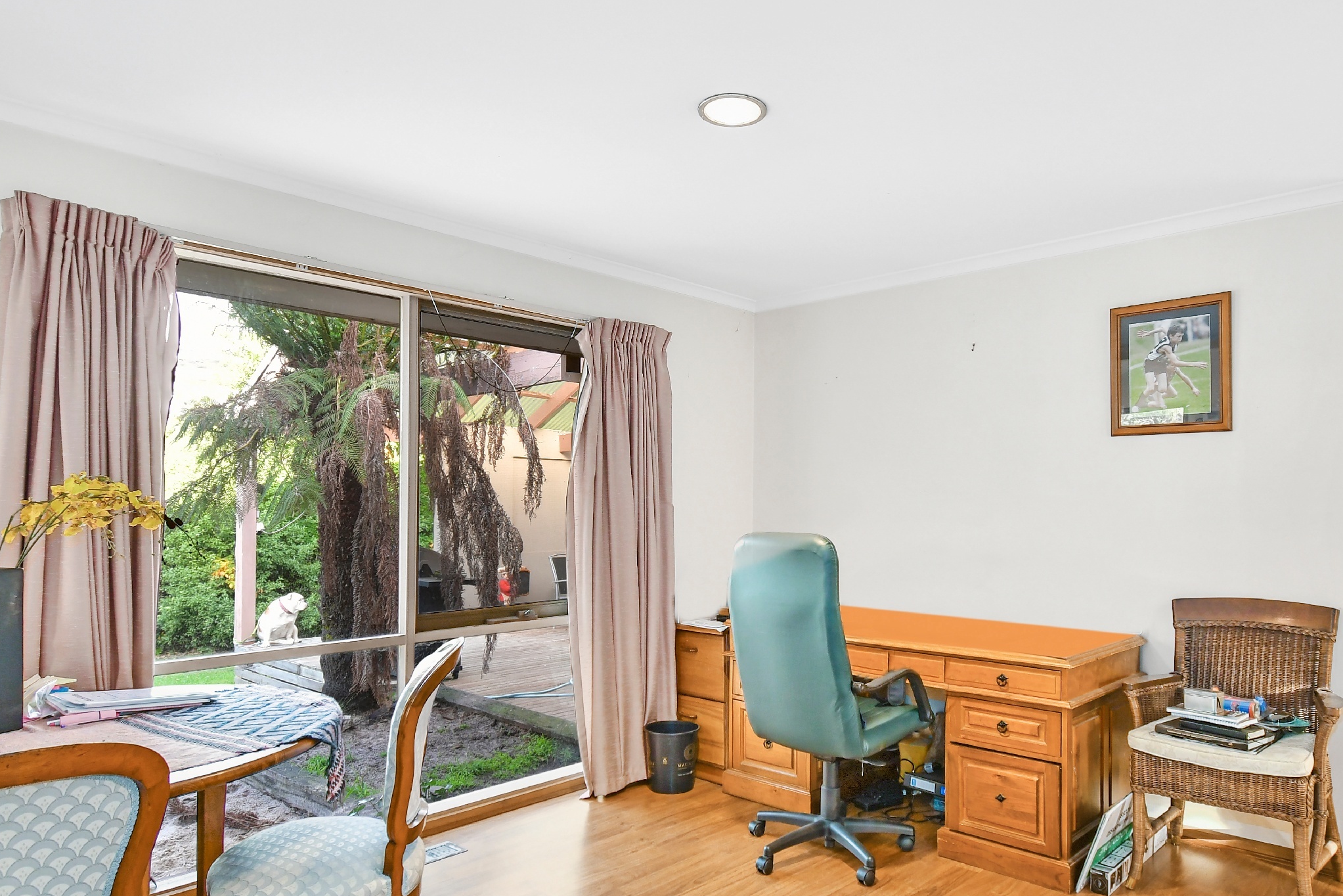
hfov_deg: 78.3
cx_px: 744
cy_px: 501
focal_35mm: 22
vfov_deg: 57.1
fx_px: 821
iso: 100
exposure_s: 1/2
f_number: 4.5
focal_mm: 10
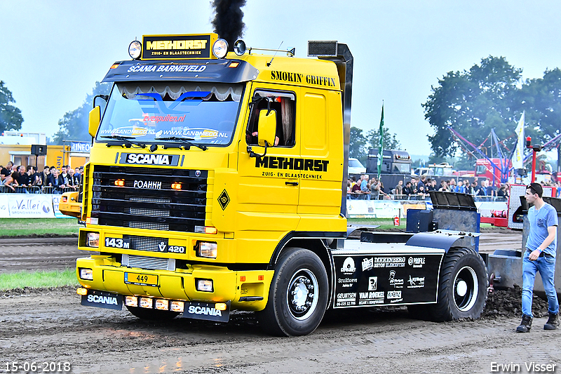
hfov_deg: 20.9
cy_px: 187
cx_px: 280
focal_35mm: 98
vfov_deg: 14.0
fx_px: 1519
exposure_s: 1/160
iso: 1600
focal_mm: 65
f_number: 5.3
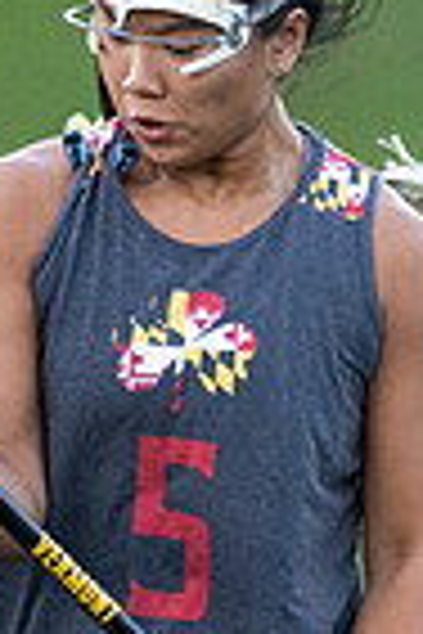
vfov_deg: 0.8
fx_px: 44975
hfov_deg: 0.5
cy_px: 407
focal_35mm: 2552
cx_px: 354
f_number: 2.8
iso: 2800
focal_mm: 400
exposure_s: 1/1000
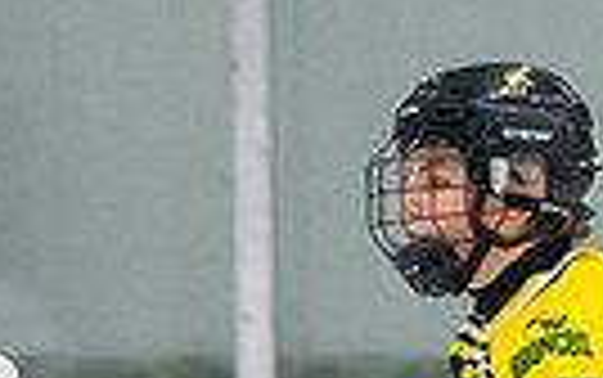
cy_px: 781
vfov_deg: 1.2
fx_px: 18109
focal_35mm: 1101
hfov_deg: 1.9
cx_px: 760
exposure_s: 1/640
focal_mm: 180
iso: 2500
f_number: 3.2
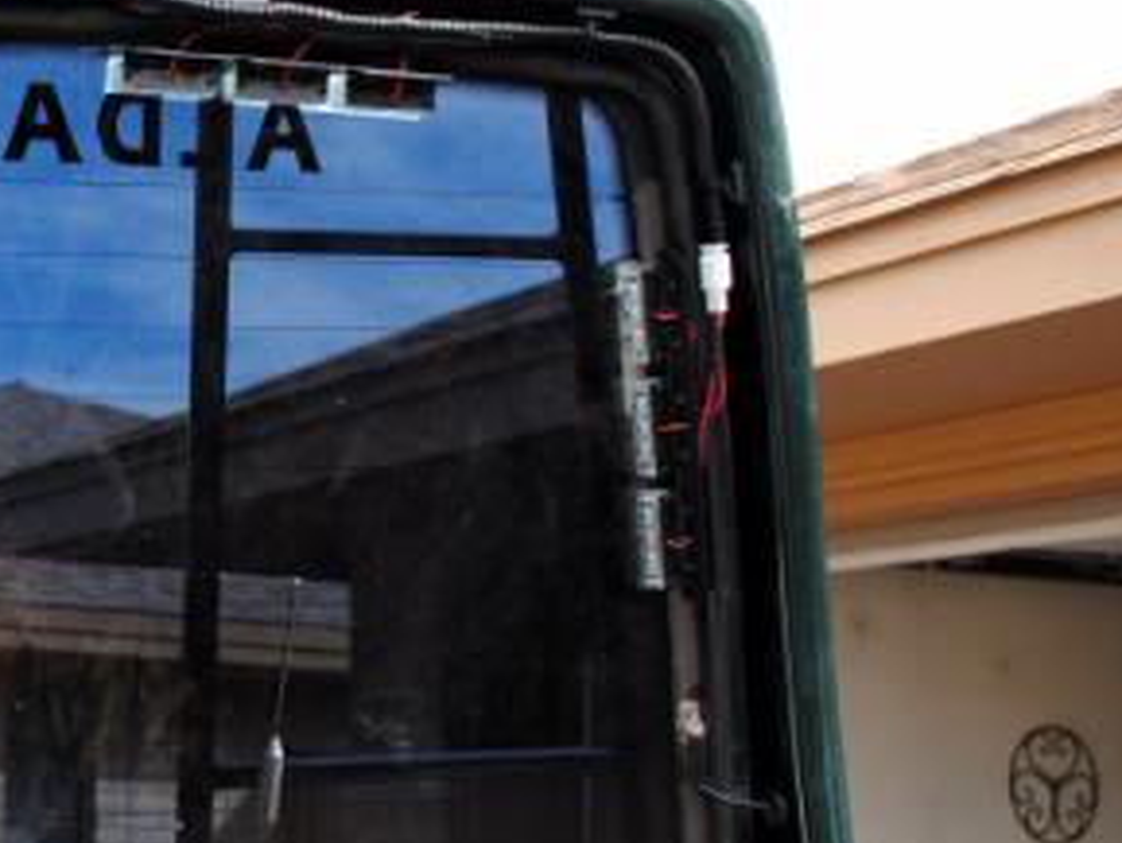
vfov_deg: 18.4
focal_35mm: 80
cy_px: 482
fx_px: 2594
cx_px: -233
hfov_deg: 22.4
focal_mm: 20
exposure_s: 1/125
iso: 140
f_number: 5.6
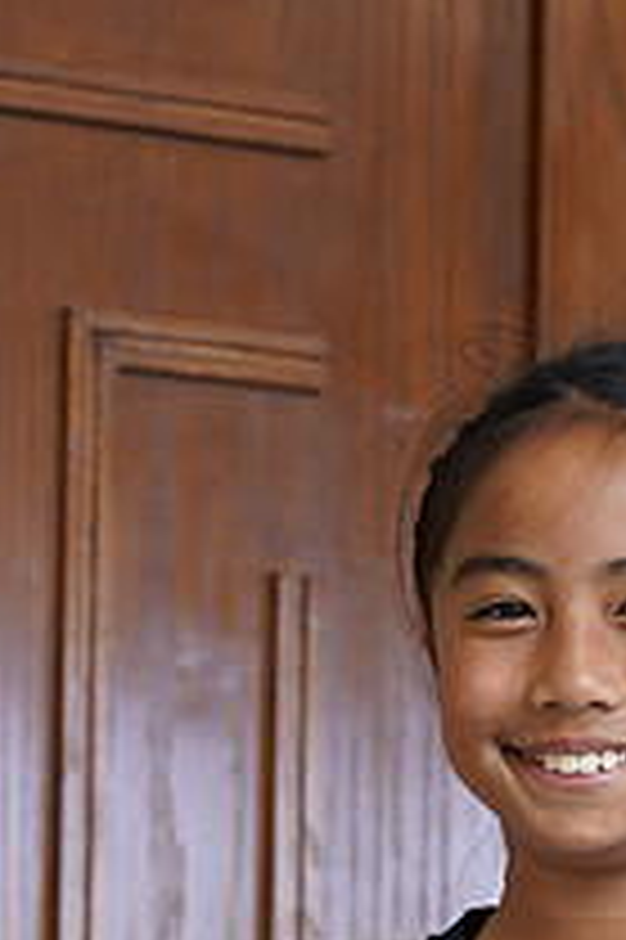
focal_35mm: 236
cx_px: 504
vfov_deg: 8.6
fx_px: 6165
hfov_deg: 5.8
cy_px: 1070
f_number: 5.6
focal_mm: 85
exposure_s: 1/60
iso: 200
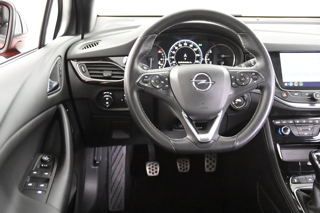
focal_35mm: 42
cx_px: 160
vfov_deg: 31.9
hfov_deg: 46.4
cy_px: 106
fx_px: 373
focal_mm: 28
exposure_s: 1/50
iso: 12800
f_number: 3.2
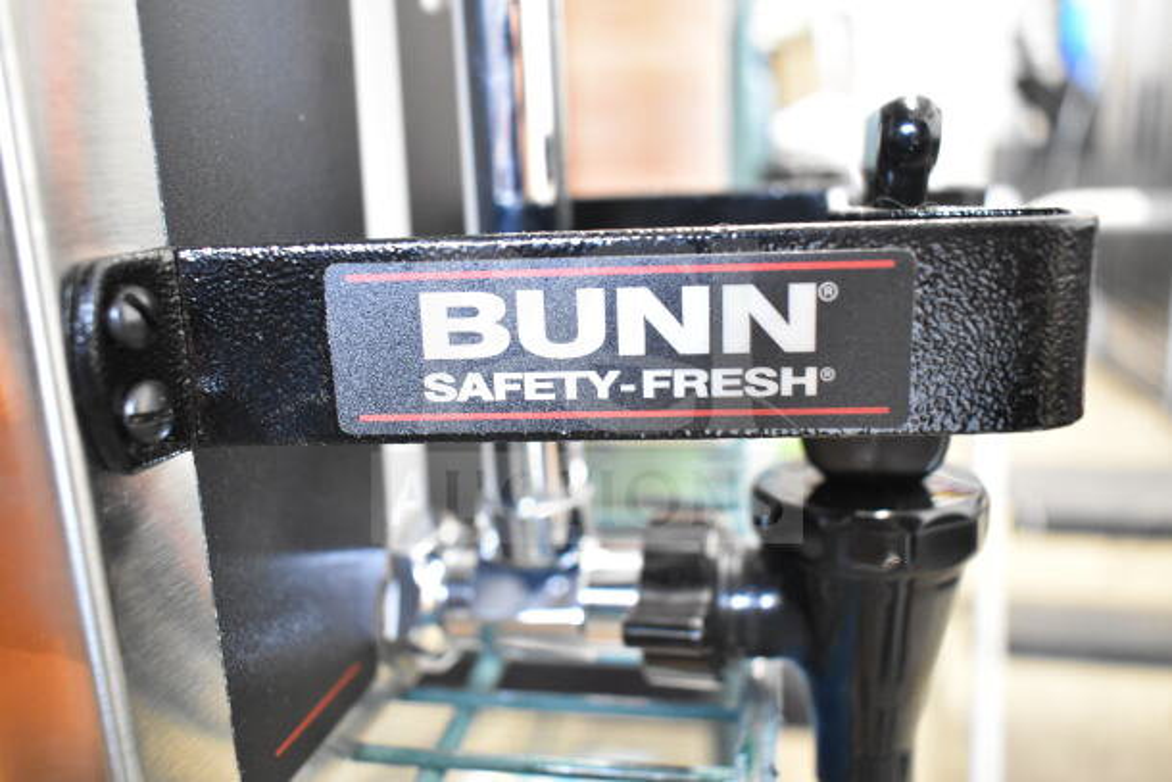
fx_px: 977
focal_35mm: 30
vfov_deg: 43.6
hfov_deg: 61.9
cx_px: 586
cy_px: 391
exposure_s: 1/30
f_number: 3.8
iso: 4000
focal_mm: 20
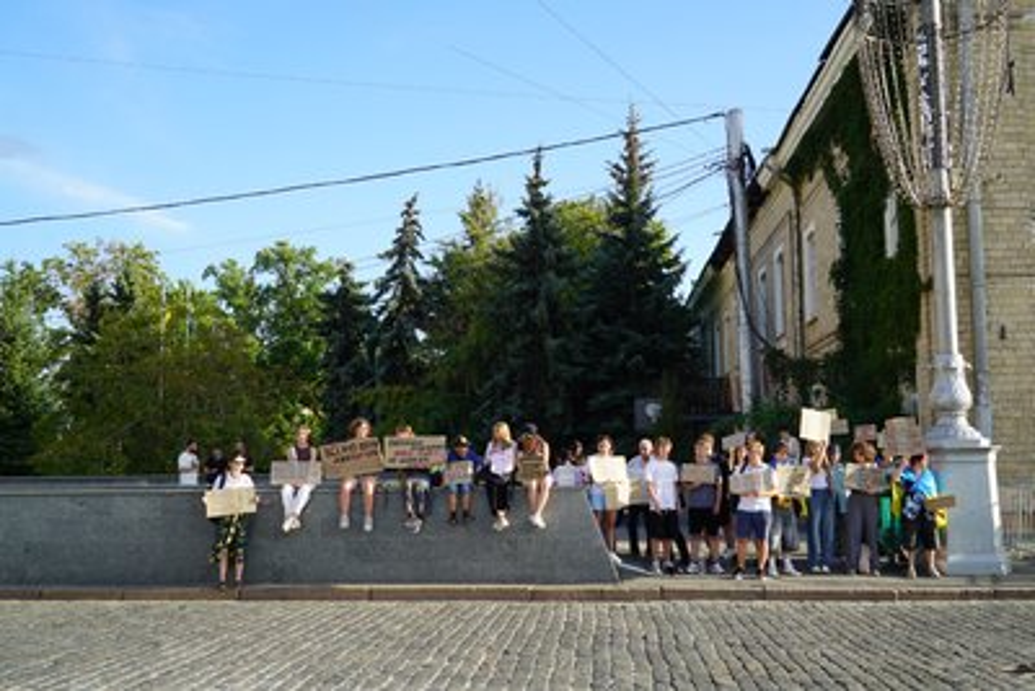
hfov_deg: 49.5
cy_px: 346
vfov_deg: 34.2
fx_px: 1122
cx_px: 518
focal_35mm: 39
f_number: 8
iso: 100
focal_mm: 39
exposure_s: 1/100
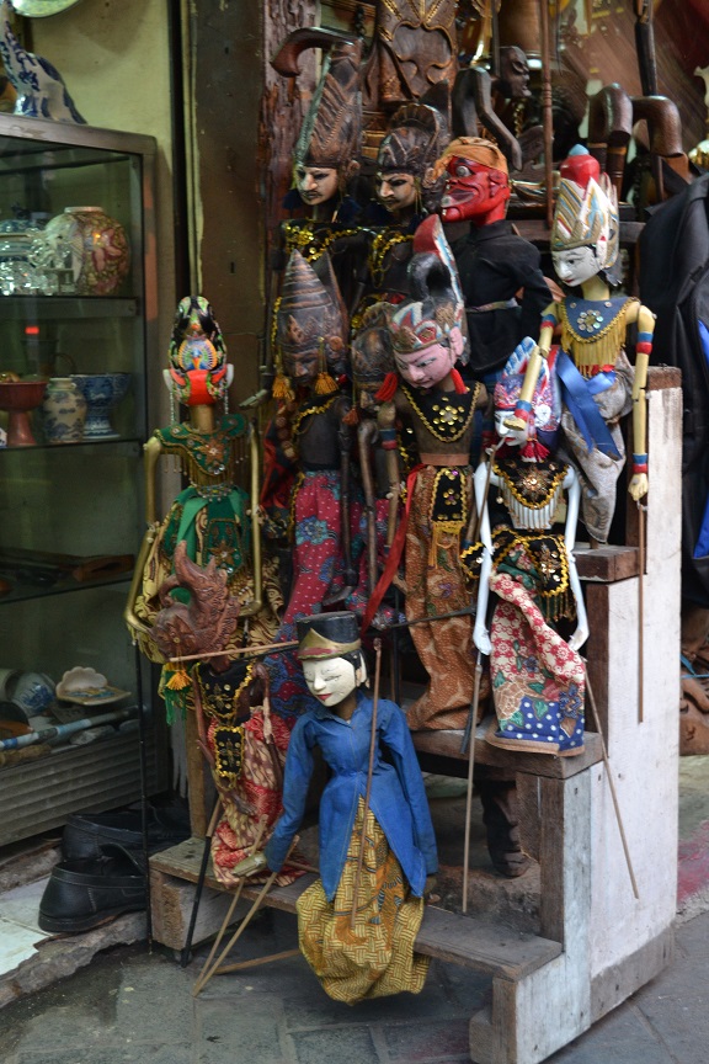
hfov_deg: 28.1
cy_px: 532
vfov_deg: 41.1
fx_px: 1418
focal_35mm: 48
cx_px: 354
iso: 800
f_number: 4.8
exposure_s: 1/3
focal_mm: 32
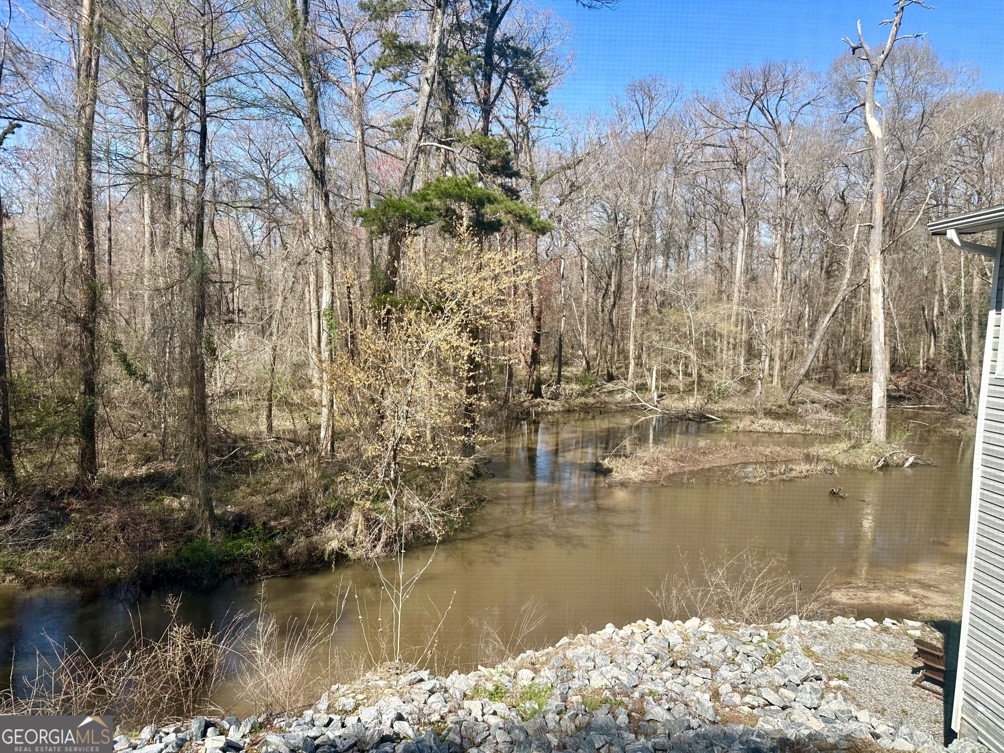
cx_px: 502
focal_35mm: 24
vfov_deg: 56.8
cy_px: 376
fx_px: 696
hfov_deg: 71.6
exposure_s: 1/850
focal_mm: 6.86
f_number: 1.78
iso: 80
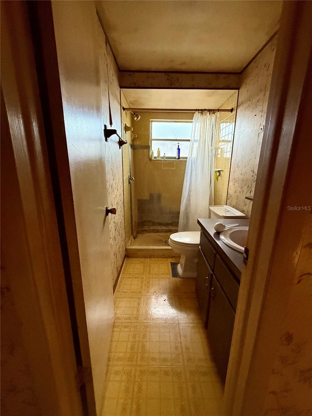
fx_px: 168
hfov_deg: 85.7
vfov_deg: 102.1
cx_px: 156
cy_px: 208
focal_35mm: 14
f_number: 2.2
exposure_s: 1/88
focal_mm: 2.22
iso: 320
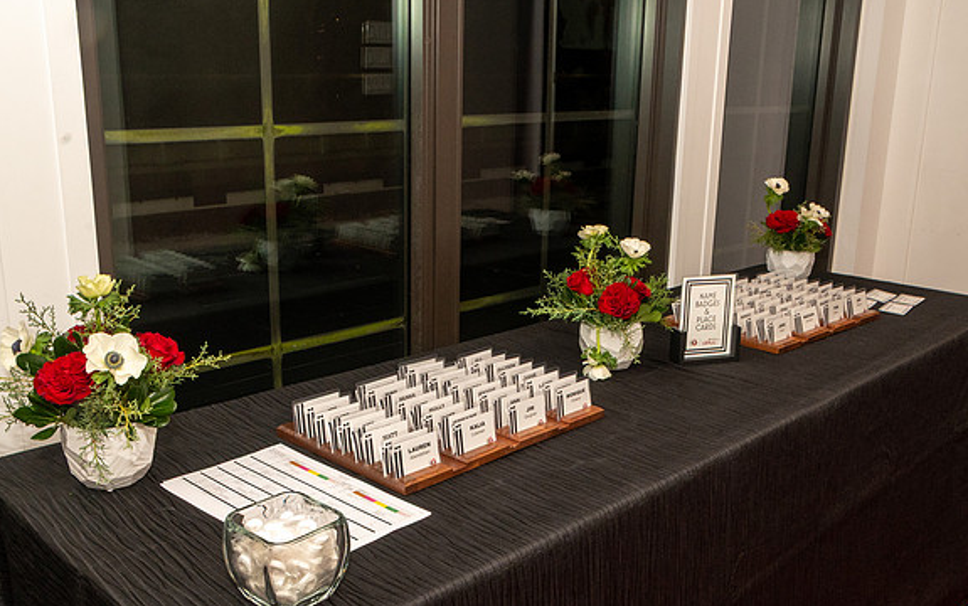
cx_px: 487
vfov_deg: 34.5
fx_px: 977
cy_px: 292
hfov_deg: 52.7
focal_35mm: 37
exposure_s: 1/200
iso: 1000
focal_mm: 24
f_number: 13
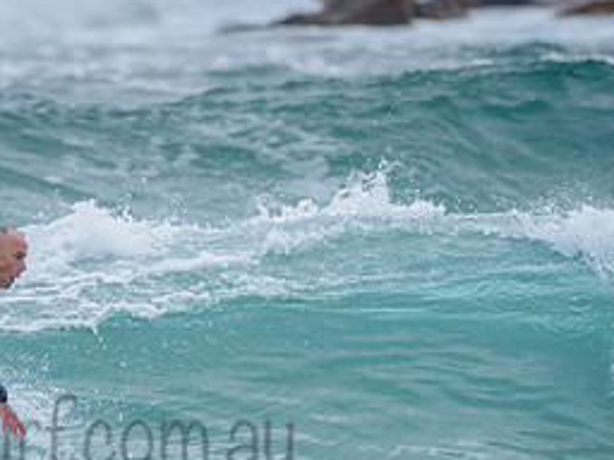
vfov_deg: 1.1
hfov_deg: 1.5
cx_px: -116
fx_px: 23662
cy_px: 368
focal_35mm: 1334
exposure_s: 1/1250
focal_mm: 500
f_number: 5.6
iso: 500
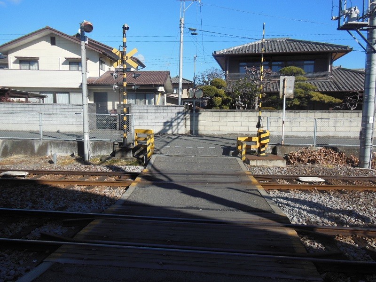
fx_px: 272
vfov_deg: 54.9
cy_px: 141
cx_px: 188
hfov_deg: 69.4
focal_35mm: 25
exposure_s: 1/1000
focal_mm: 4.5
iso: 125
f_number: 3.5
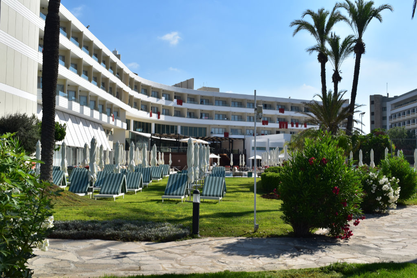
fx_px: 469
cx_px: 208
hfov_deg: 47.9
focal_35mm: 40
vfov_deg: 33.0
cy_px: 139
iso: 220
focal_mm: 27
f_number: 11
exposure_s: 1/500
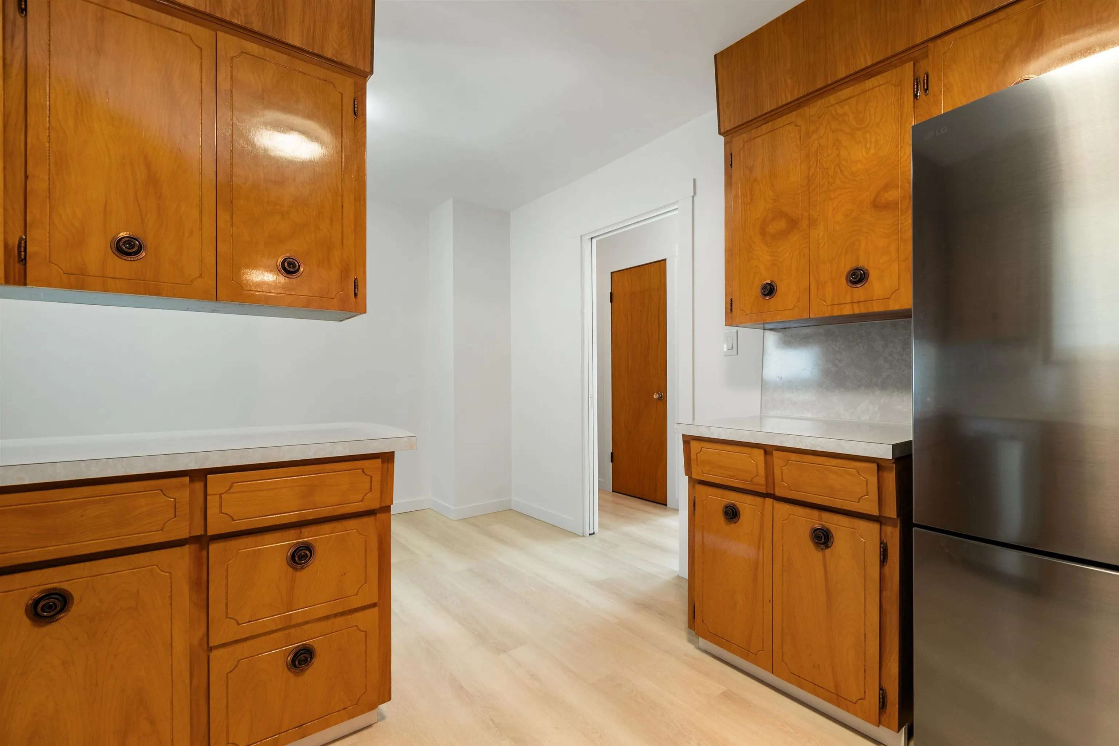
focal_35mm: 15
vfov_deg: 77.3
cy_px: 373
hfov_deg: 100.4
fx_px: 466
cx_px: 560
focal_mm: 10
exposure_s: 1/5
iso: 250
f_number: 8
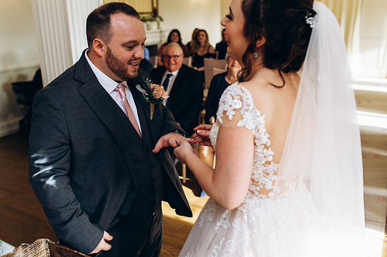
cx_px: 194
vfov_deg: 37.8
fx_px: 376
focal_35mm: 35
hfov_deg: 54.5
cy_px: 128
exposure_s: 1/100
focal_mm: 35
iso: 125
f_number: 3.5
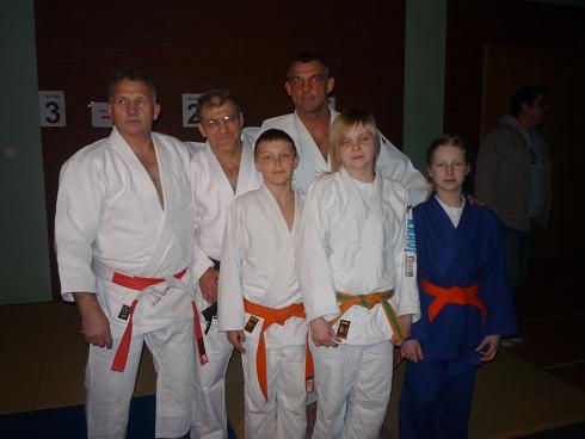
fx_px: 541
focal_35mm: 32
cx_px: 292
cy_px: 220
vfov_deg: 44.2
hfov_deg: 56.8
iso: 100
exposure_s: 1/30
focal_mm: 5.2
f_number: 3.3
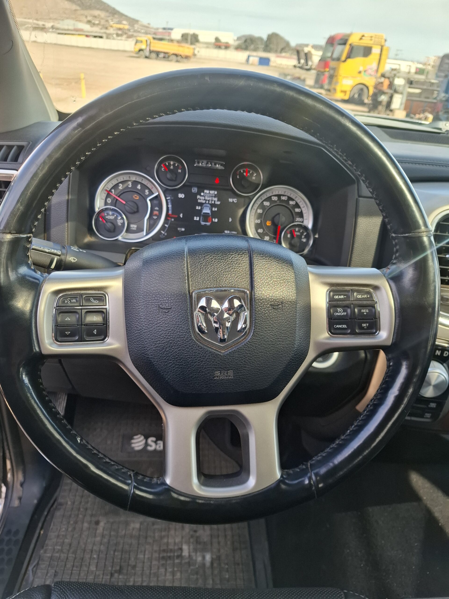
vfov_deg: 73.9
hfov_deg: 58.9
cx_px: 224
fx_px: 398
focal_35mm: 23
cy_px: 300
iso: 50
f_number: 1.8
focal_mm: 5.54
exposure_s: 1/134
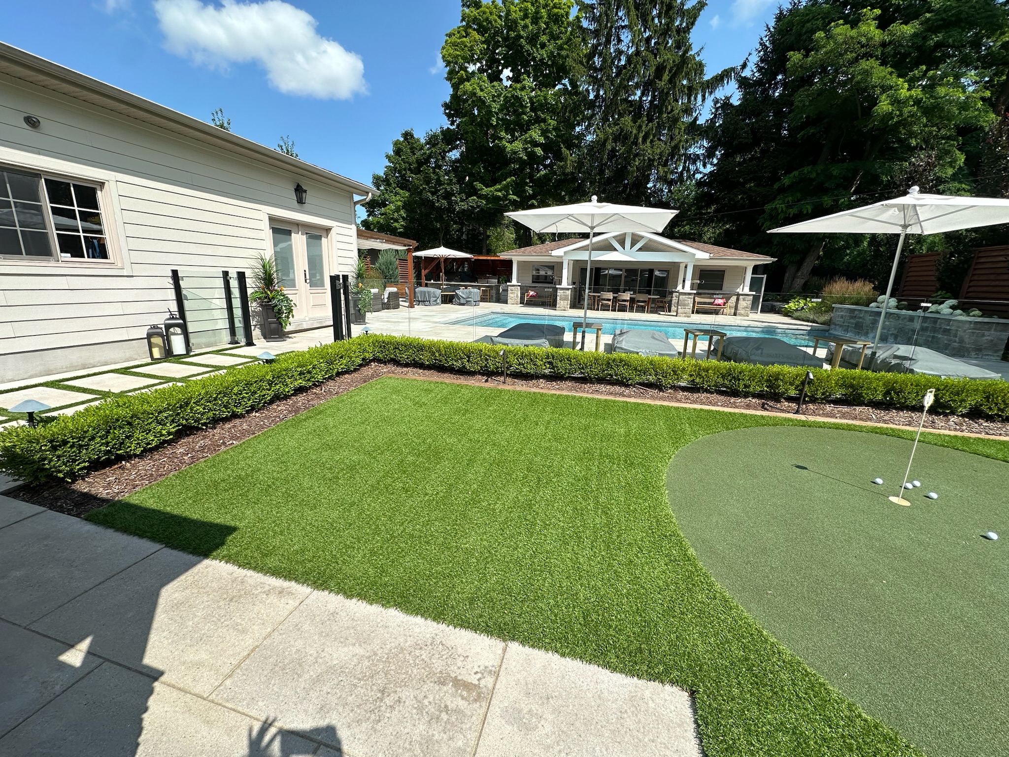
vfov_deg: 85.7
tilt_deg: -13.0
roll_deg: -1.7
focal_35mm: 14
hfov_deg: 102.1
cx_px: 504
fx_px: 408
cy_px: 378
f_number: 2.2
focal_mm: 2.22
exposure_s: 1/1553
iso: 40
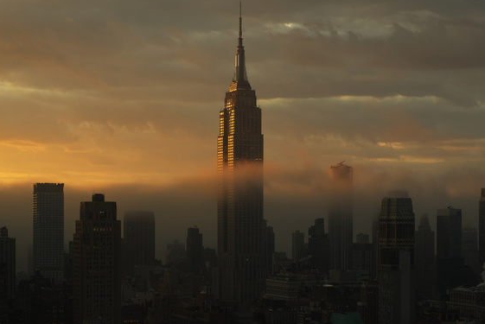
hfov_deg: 35.0
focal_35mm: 57
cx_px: 246
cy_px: 152
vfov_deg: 23.8
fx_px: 768
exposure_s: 1/25
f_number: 11
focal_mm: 50
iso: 250
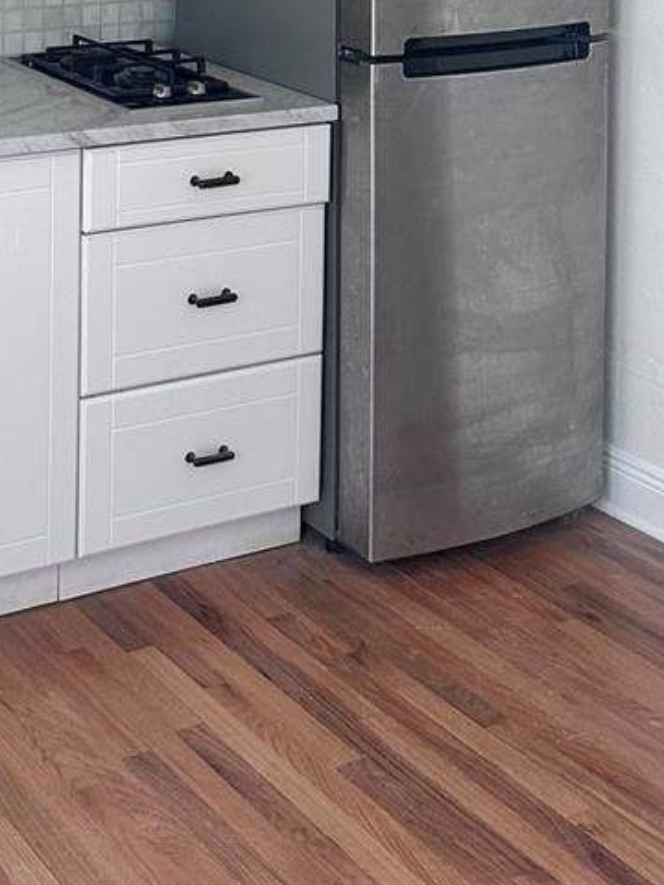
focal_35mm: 60
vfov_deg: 28.0
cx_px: -81
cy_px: -184
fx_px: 1535
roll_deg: -0.5
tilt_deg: -2.2
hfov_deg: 22.9
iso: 200
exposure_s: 1/121
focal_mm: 6.86
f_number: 1.78
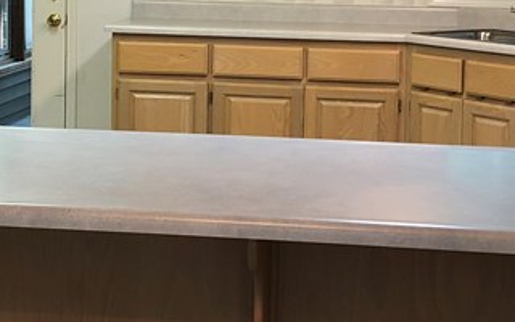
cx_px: 232
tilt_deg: -5.7
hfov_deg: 21.9
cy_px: 64
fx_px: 1333
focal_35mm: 95
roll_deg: -0.6
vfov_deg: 13.7
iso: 32
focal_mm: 4
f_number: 1.8
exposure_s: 1/24
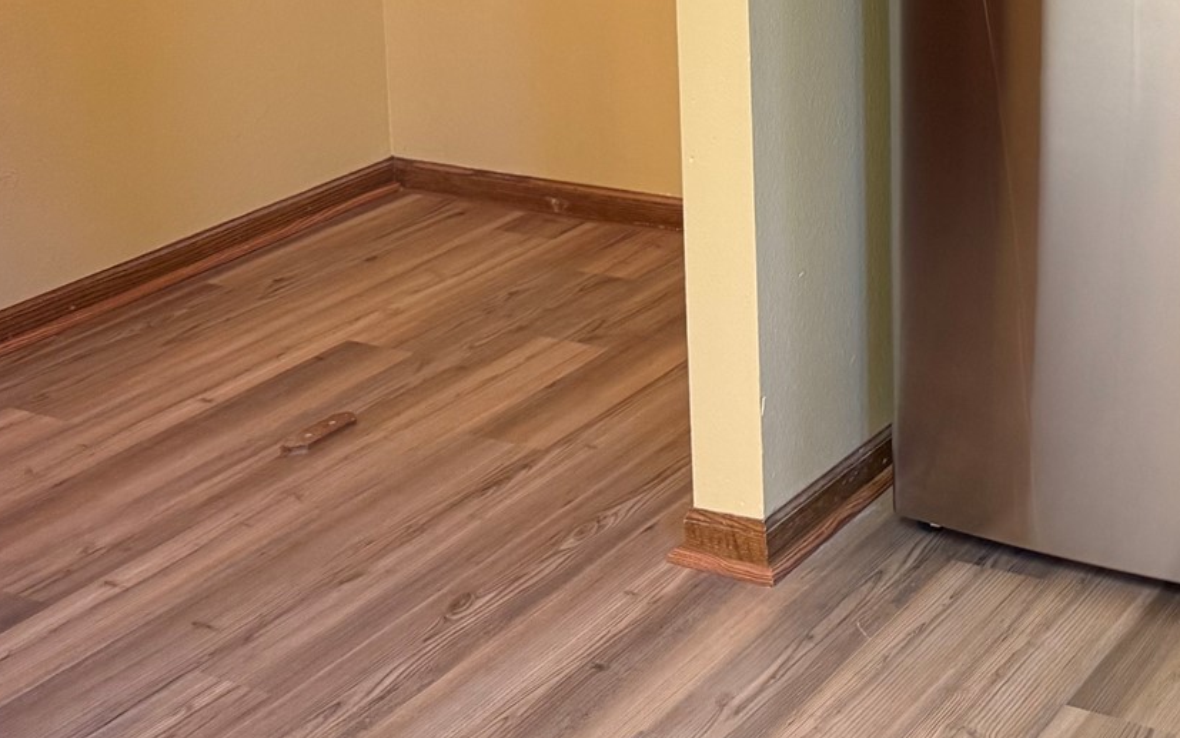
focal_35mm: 63
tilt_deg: -6.1
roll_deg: +0.7
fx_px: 2026
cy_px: -276
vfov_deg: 18.8
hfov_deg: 30.0
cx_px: 1213
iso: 250
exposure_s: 1/60
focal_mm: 6.76
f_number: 1.78
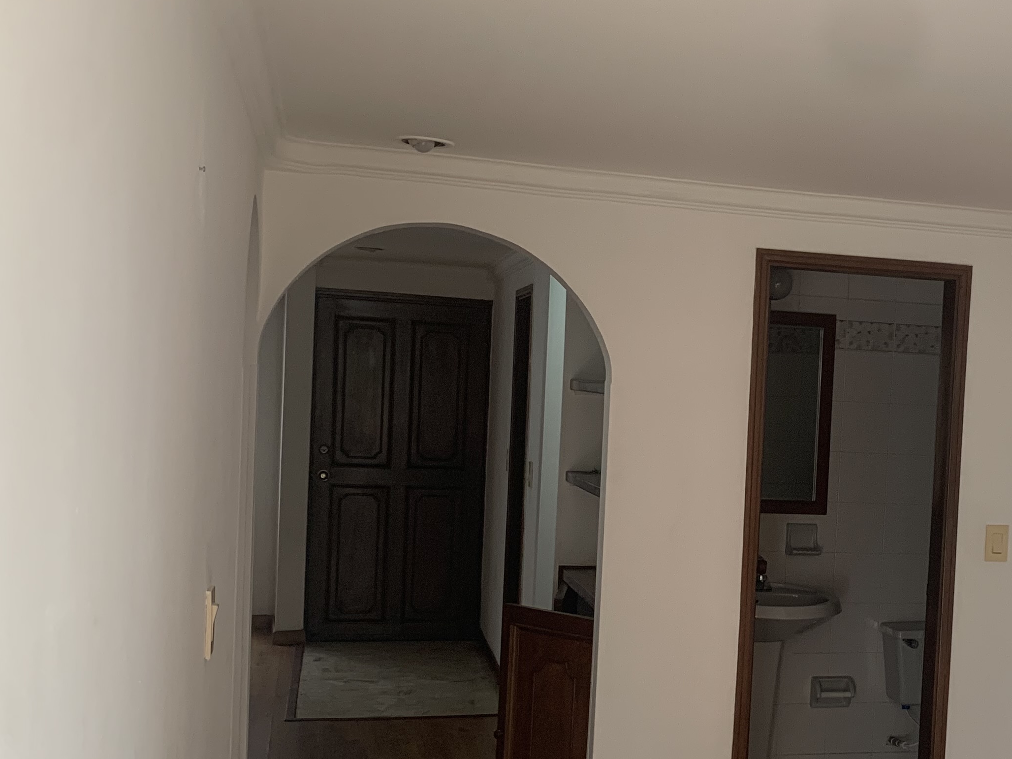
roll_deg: -3.8
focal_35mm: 51
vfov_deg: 28.5
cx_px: 832
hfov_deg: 36.0
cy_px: 454
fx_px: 1491
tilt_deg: -2.4
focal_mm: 4.25
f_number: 1.8
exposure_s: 1/121
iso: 64
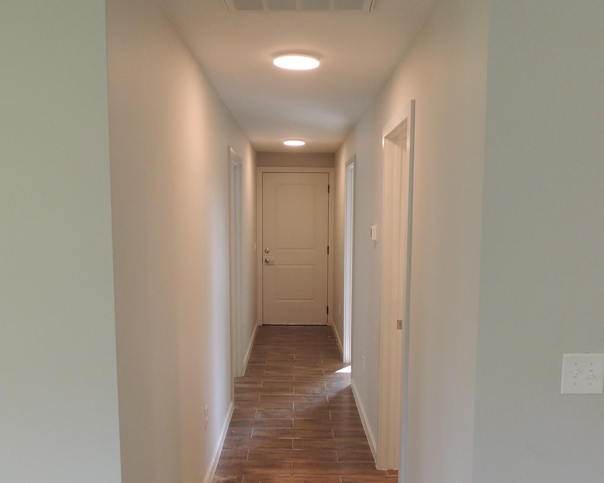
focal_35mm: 32
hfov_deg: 55.7
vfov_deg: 45.6
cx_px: 295
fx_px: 572
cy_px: 286
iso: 200
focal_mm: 4.3
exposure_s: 1/30
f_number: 3
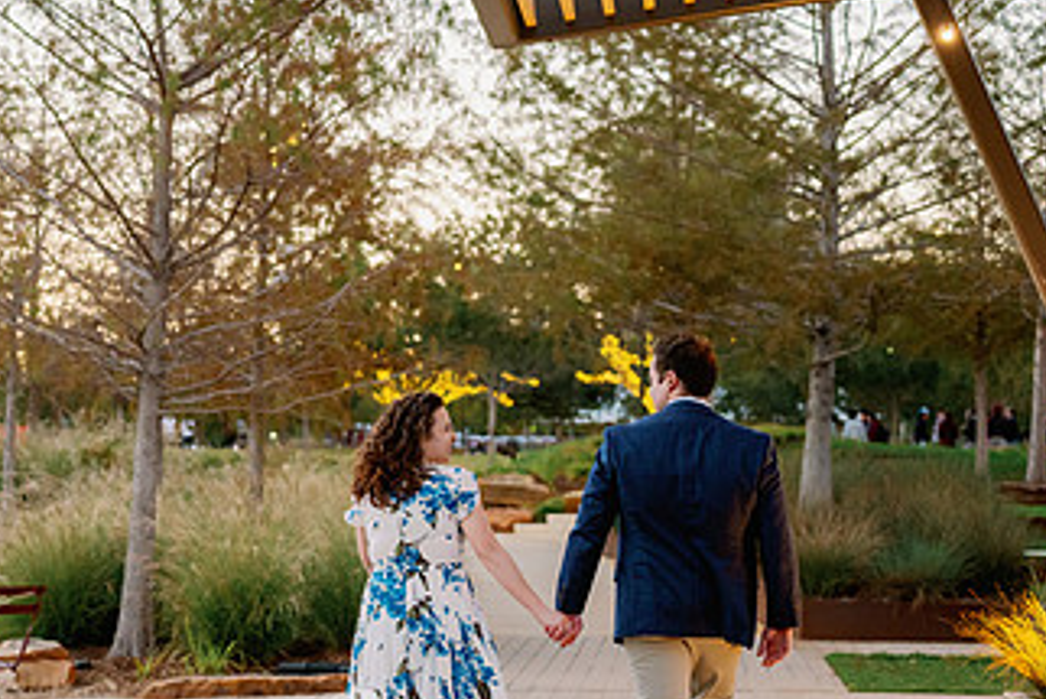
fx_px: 2616
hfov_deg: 22.3
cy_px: 506
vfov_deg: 15.2
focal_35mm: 90
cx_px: 192
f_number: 2.8
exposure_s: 1/400
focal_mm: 50
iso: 1250
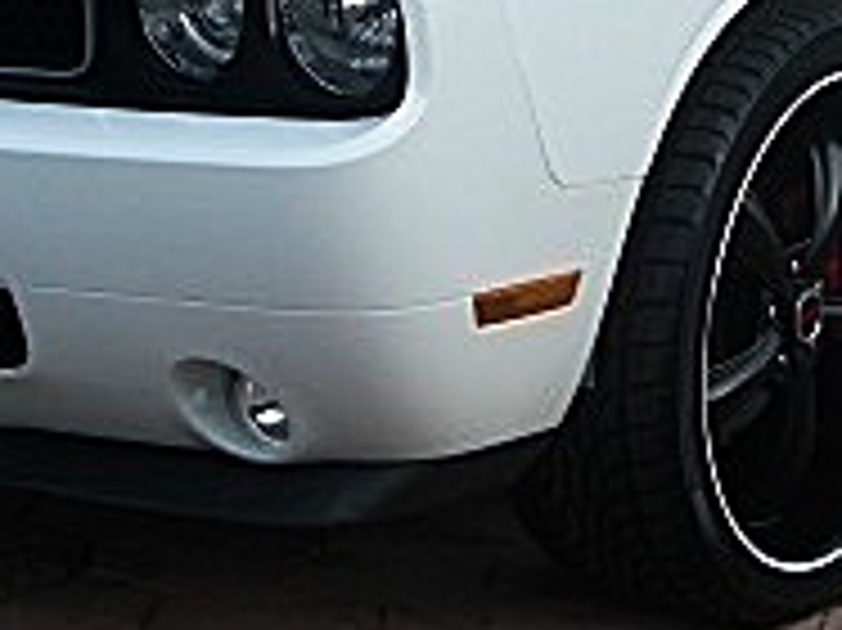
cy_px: 202
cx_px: 716
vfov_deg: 12.0
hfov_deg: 15.9
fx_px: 2990
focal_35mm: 123
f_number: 2.8
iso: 50
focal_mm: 6.3
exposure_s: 1/400
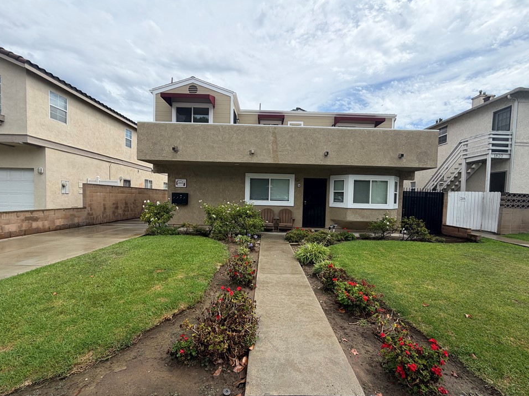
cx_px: 270
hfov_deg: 98.2
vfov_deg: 81.7
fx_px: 229
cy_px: 207
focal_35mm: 15
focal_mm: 2.22
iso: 20
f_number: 2.2
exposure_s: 1/914
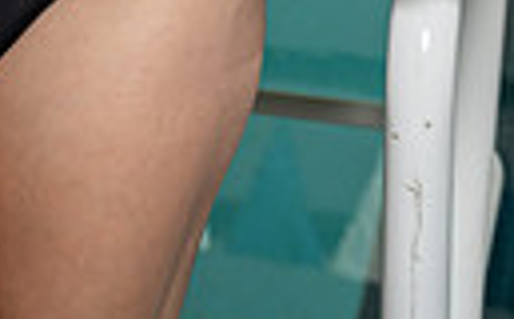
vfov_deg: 6.7
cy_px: -550
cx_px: 44
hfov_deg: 11.5
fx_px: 2544
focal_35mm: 182
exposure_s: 1/250
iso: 640
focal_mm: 51
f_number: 5.6
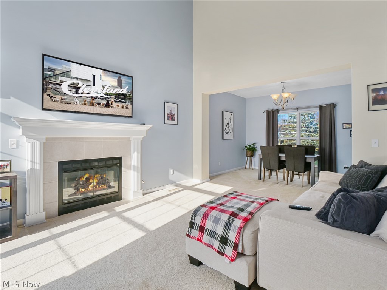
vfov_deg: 78.1
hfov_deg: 94.5
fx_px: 179
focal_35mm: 16
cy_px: 145
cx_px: 194
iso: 400
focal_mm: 8
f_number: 6.3
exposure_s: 1/50
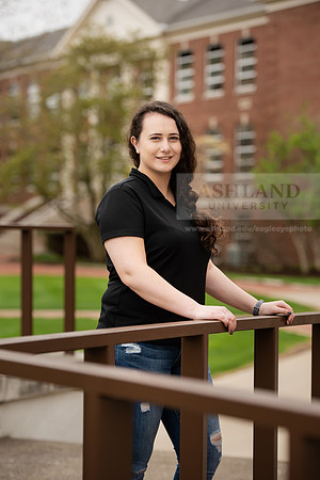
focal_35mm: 102
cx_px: 160
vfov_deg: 20.0
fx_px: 1360
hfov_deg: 13.4
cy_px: 240
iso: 80
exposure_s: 1/200
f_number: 4
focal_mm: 102
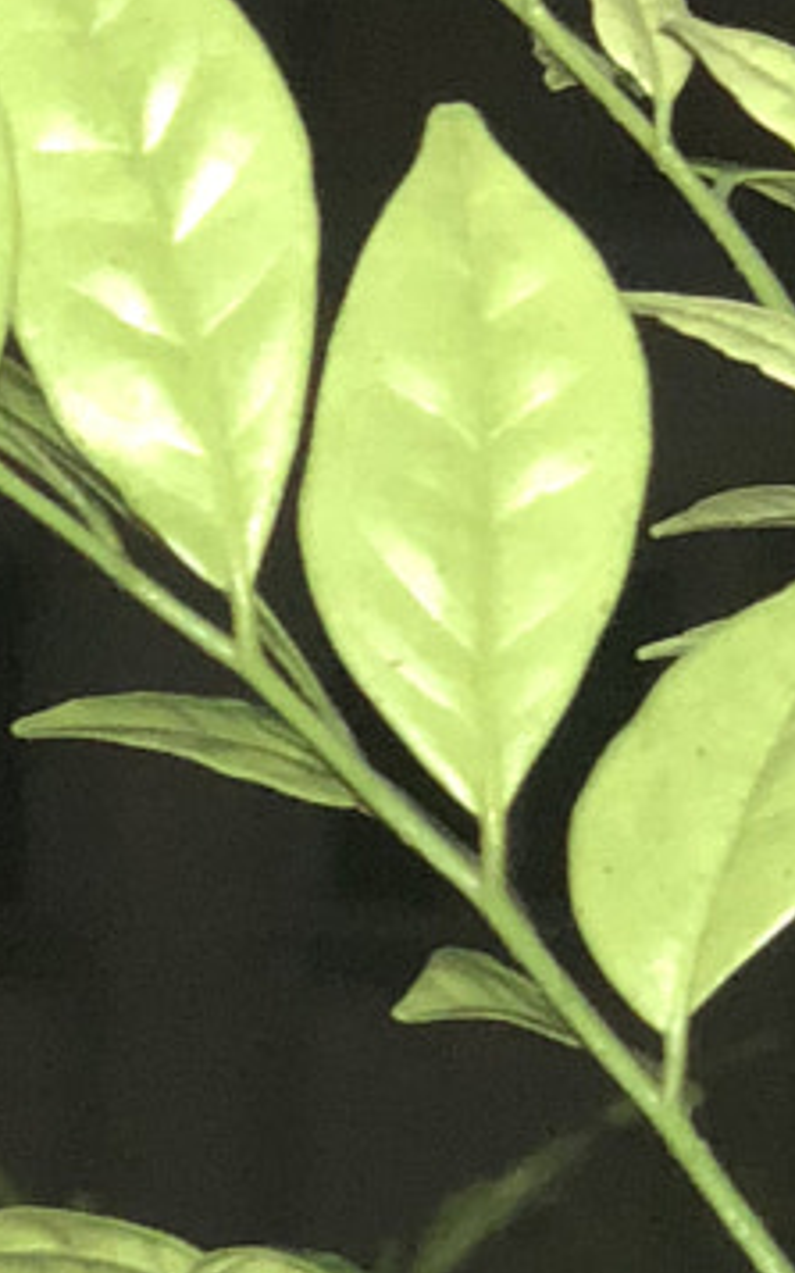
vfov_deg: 8.5
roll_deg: -0.2
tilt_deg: -0.5
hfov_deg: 5.3
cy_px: 1159
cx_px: 346
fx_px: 8566
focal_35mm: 247
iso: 160
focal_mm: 6
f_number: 2.4
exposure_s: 1/50
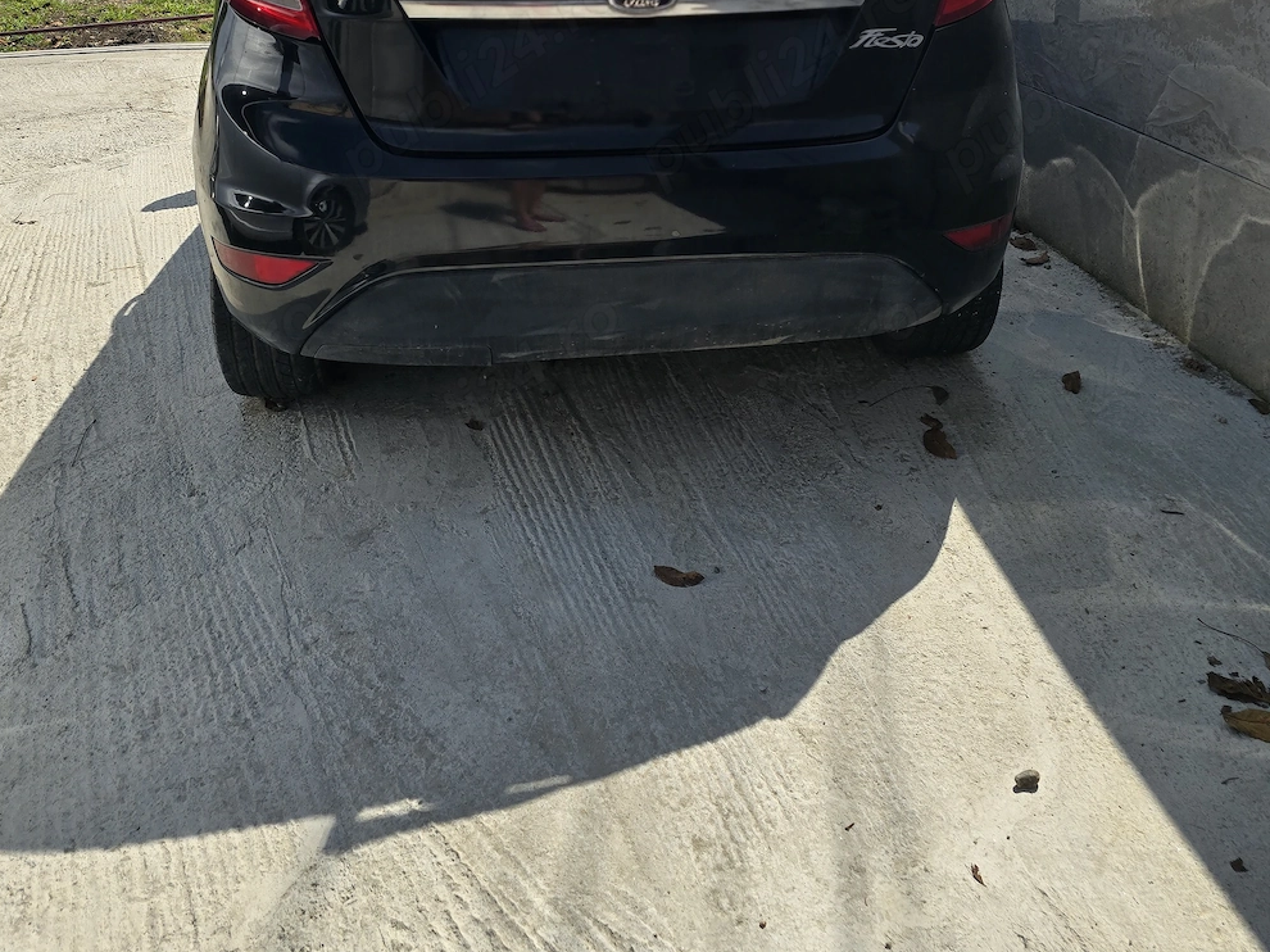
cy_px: 146
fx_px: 1137
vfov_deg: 42.6
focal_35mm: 31
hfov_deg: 58.4
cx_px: 630
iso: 12
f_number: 1.7
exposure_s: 1/1000
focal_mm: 6.3
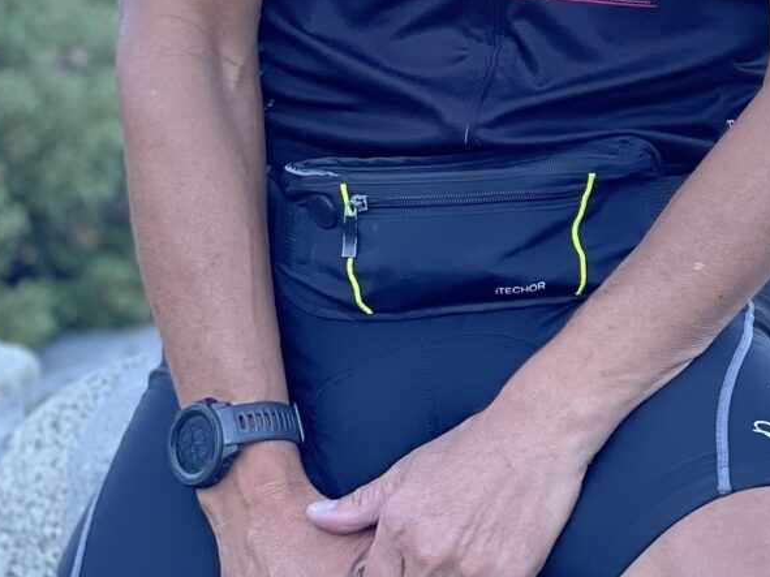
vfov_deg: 8.6
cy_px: -277
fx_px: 3758
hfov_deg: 11.5
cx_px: 859
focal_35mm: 169
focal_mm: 6
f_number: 2
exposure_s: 1/221
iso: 25
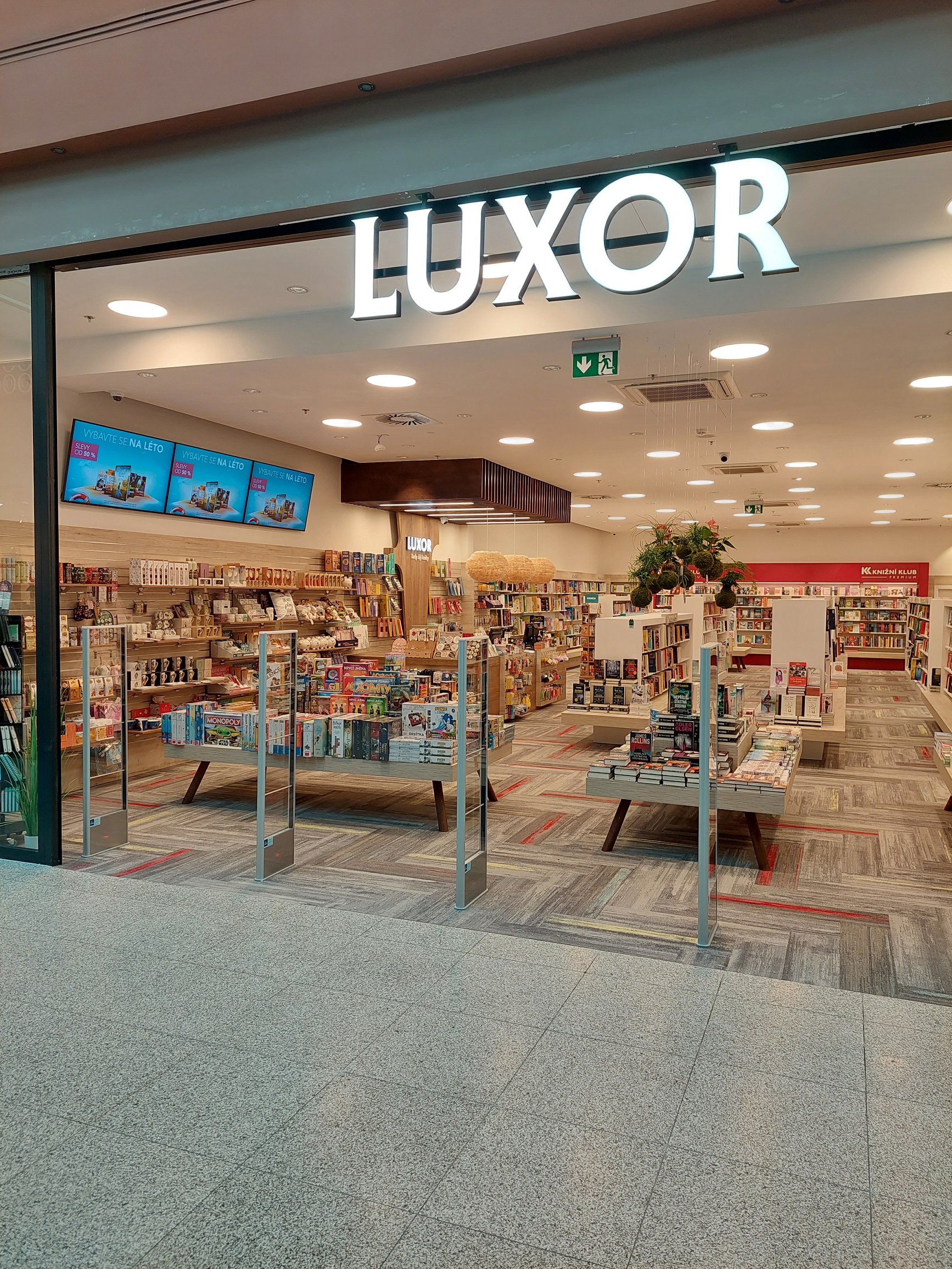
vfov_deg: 69.4
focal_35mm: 25
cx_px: 476
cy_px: 634
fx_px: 917
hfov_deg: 54.9
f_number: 1.8
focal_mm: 5.23
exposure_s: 1/50
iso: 50
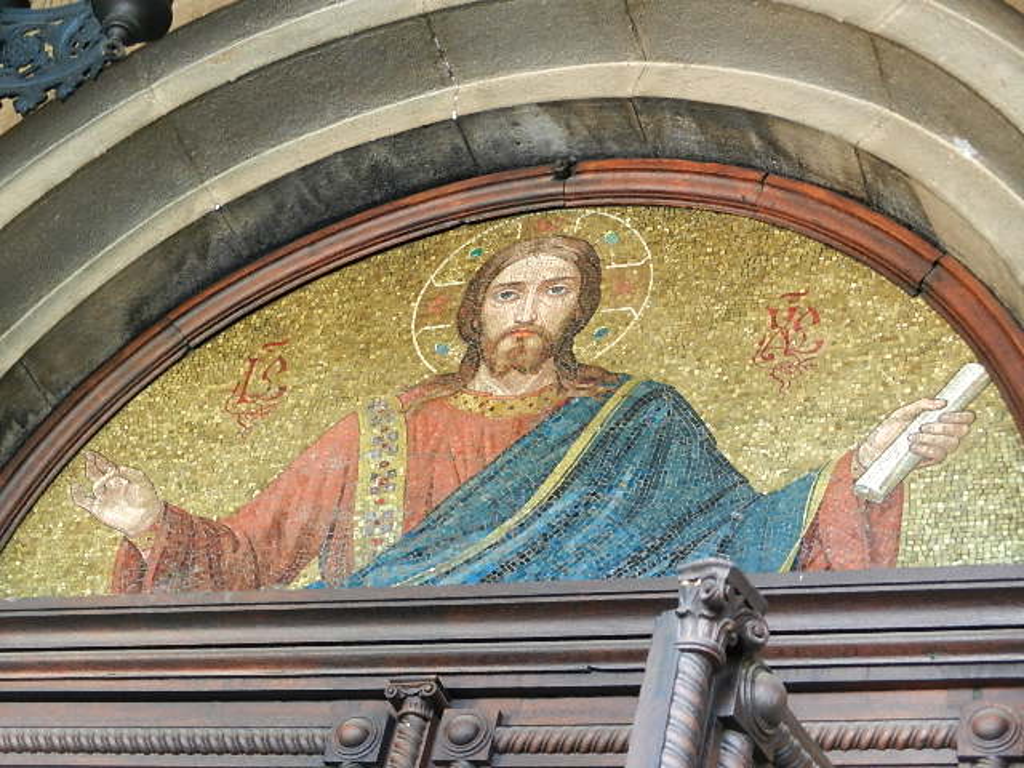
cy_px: 384
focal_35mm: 78
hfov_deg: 25.0
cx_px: 512
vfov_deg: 18.9
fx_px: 2307
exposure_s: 1/13
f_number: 4.8
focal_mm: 14.1
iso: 400
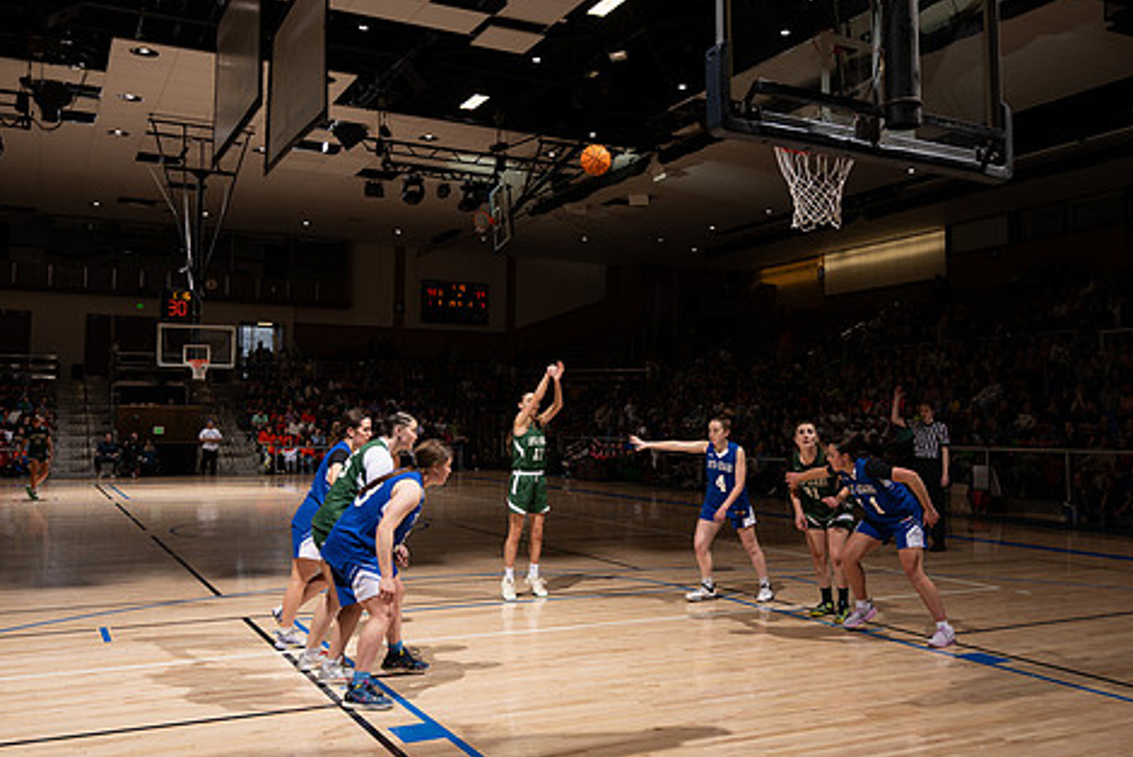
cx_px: 630
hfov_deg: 54.3
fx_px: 1102
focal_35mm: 35
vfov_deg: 37.9
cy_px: 351
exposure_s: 1/100
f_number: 5
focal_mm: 24
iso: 80
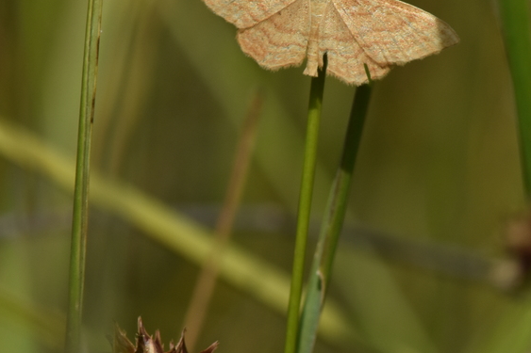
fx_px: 11309
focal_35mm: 767
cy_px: 100
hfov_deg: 2.7
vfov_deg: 1.8
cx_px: 289
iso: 500
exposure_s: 1/800
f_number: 20
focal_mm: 300
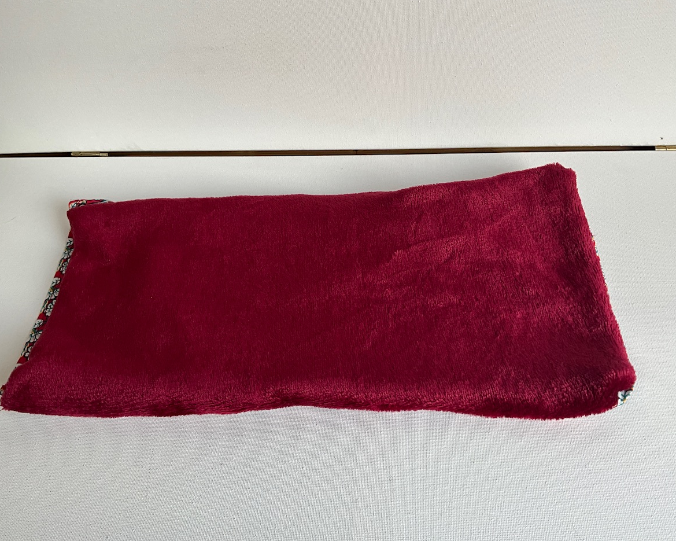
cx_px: 326
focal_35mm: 31
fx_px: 620
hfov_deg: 57.2
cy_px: 277
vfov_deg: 47.1
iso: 32
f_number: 1.8
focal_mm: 3
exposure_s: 1/122
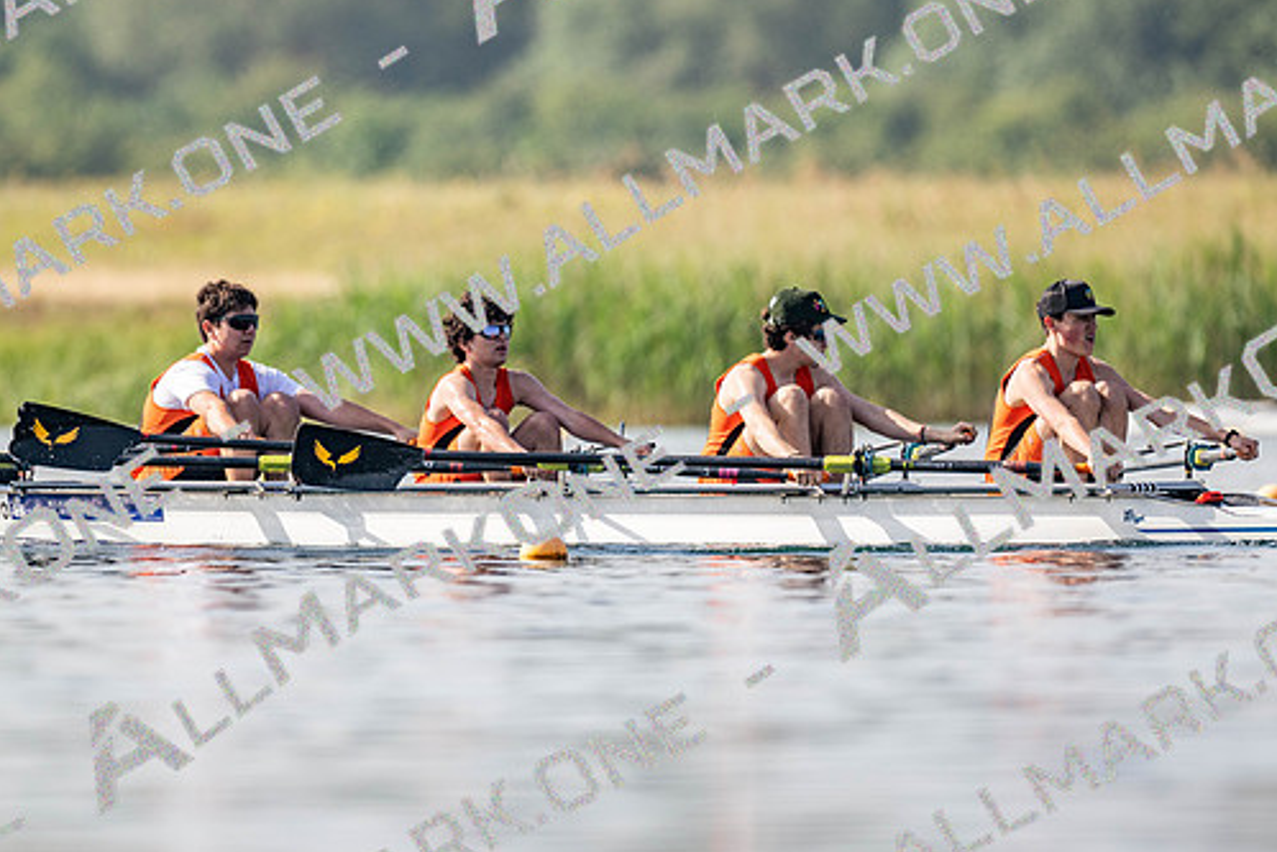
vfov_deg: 2.0
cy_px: 418
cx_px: 609
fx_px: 24765
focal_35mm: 698
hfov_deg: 3.0
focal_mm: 600
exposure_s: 1/2500
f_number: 5
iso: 220
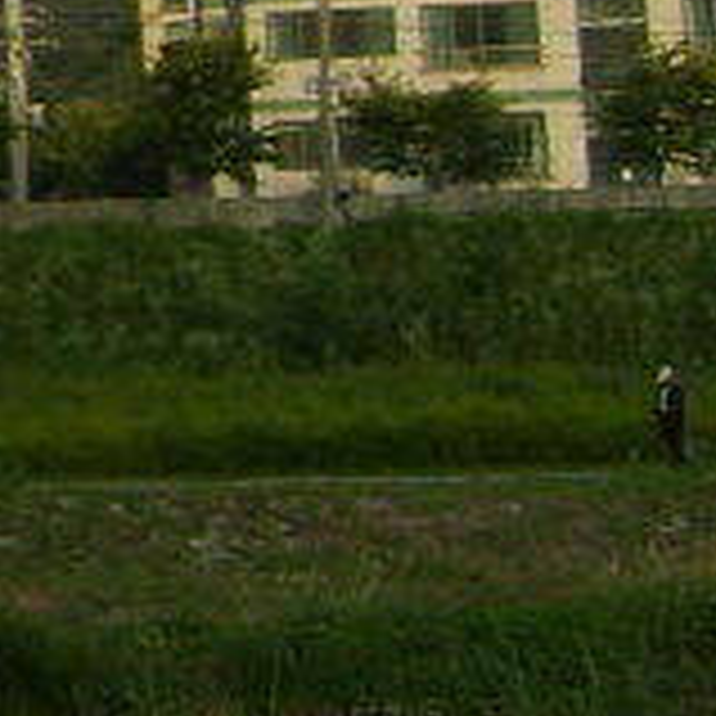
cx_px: -1554
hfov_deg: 7.5
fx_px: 4657
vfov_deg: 8.5
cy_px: -432
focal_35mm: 199
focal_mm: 5.8
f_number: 2.8
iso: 50
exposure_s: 1/500
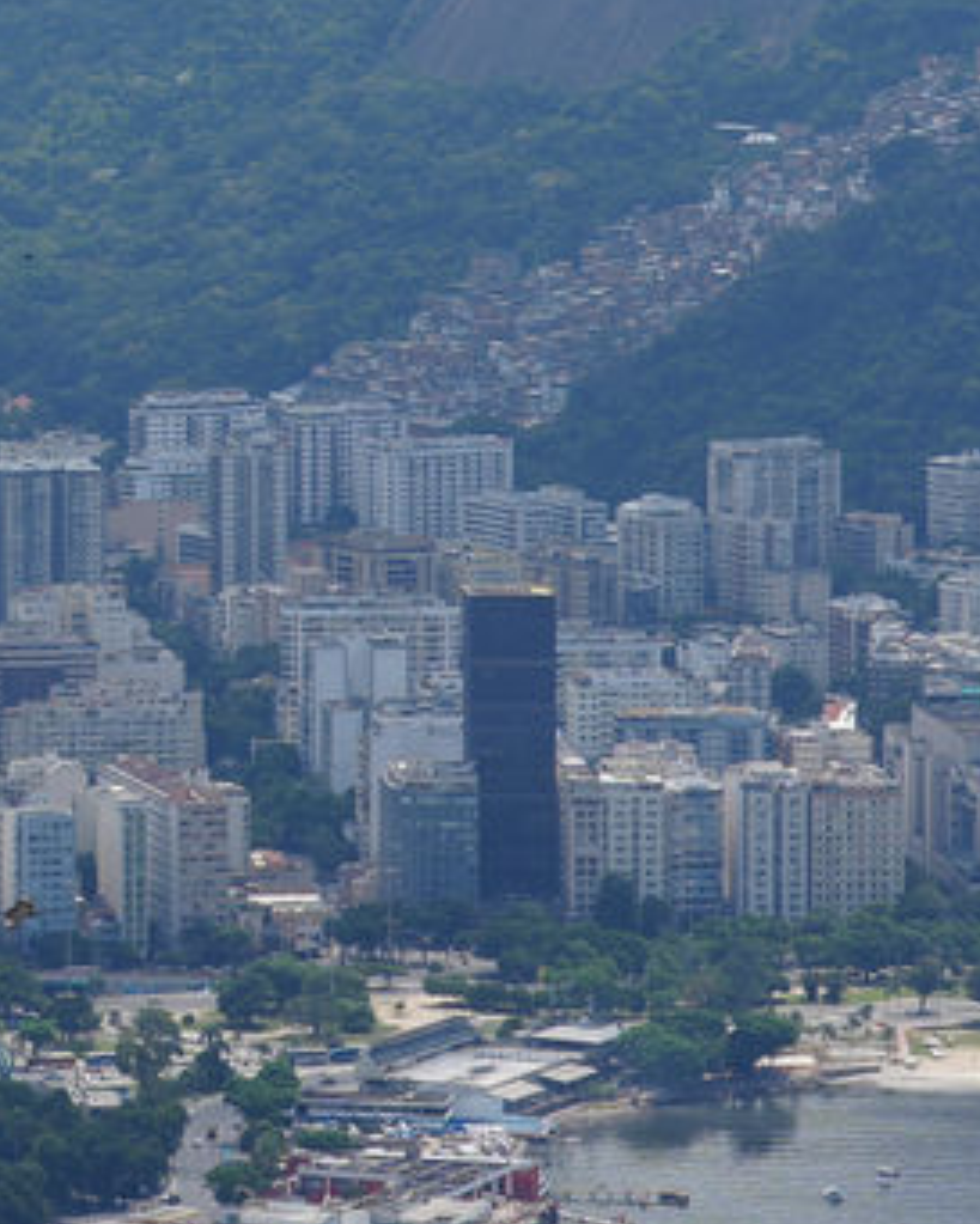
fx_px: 9422
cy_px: -393
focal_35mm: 260
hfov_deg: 5.9
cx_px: -416
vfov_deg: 7.4
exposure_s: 1/250
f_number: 10
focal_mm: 59
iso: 100
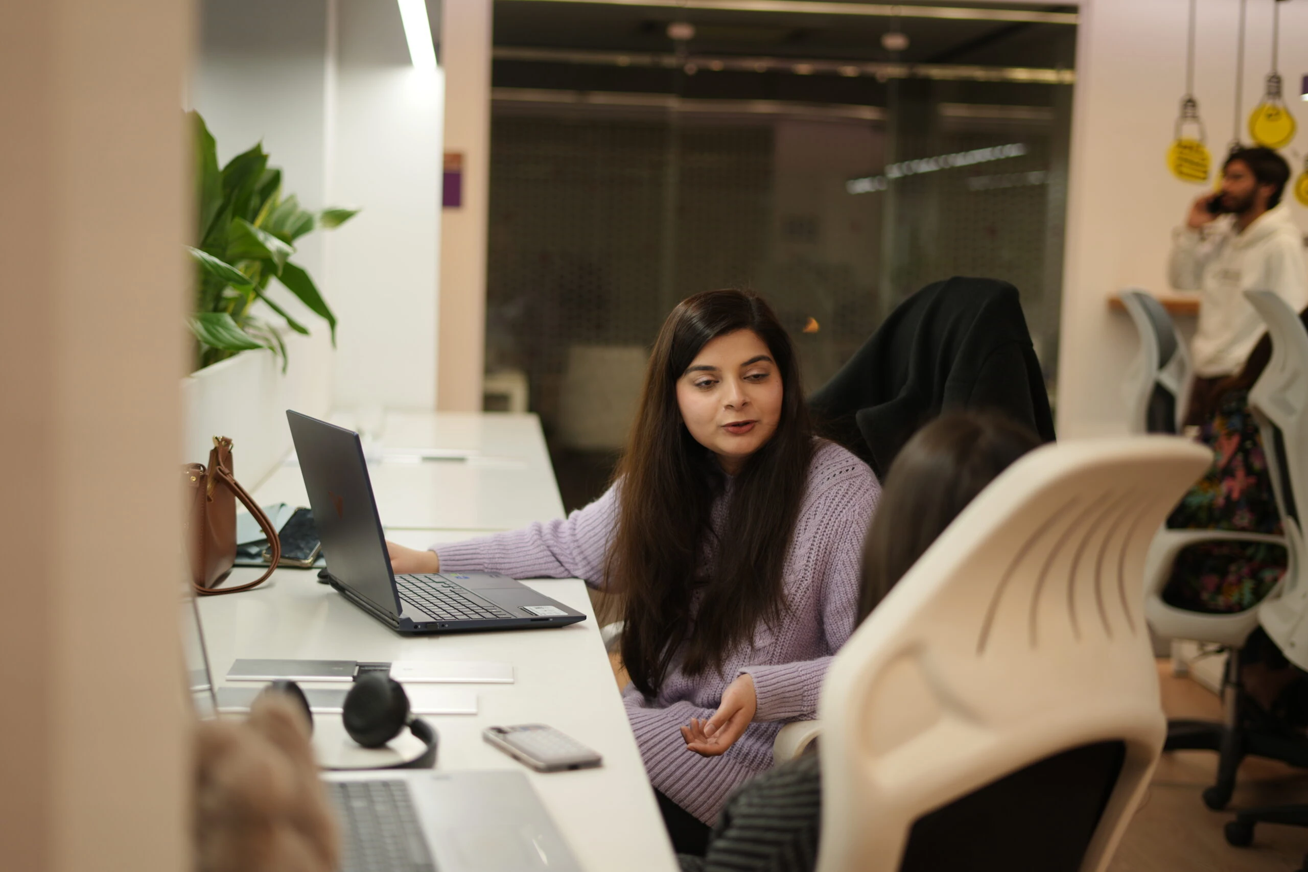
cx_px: 654
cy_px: 436
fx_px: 1817
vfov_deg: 27.0
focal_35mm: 50
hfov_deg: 39.6
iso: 160
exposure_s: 1/100
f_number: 1.8
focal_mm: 50
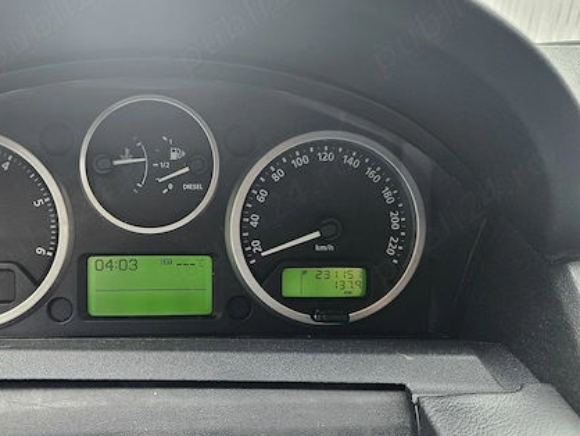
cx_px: 168
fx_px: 553
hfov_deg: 53.6
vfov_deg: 43.0
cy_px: 232
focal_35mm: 33
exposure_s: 1/100
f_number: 1.8
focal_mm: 5.4
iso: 320
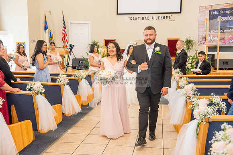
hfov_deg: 48.4
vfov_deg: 33.4
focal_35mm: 40
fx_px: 259
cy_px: 78
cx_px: 116
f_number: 5
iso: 1250
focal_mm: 40
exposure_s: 1/100
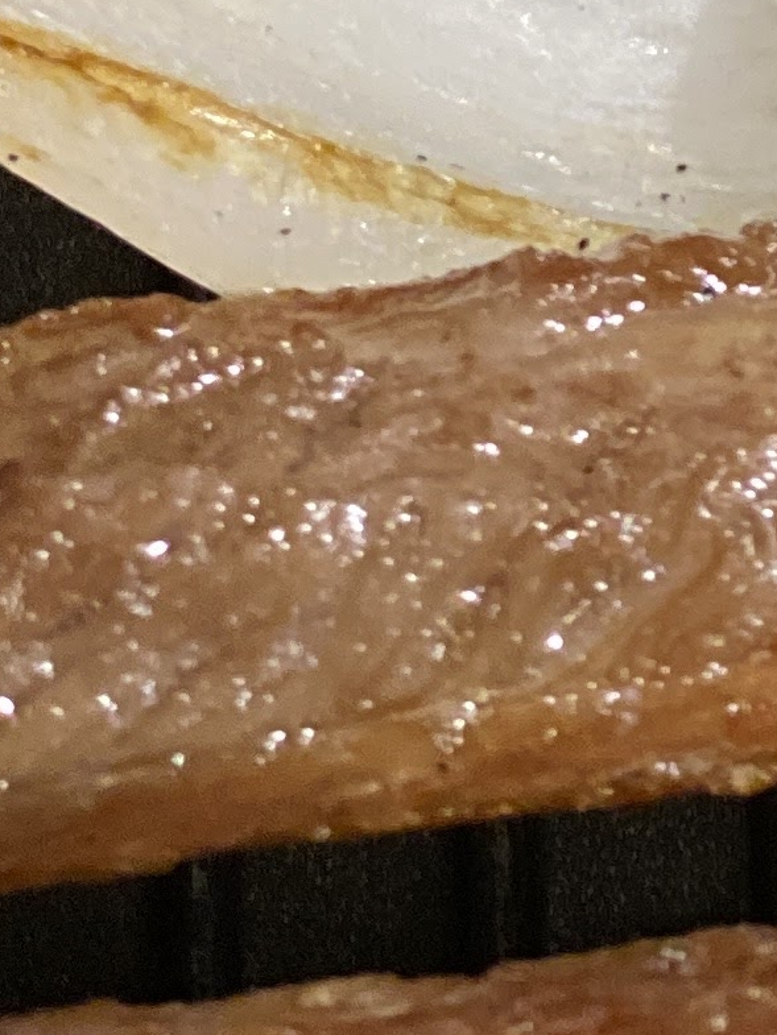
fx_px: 7989
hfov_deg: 5.5
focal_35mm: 267
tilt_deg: -52.6
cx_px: 1426
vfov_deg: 7.3
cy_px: -694
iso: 200
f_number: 2
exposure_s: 1/120
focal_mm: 6
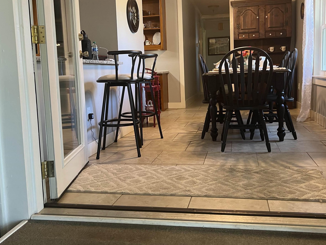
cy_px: 101
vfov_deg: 41.6
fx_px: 320
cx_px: 181
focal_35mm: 34
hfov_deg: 53.8
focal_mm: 5.7
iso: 125
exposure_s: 1/60
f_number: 1.5
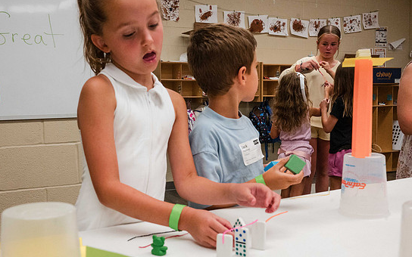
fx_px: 460
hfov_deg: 48.2
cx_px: 191
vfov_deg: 31.2
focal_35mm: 41
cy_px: 138
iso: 6400
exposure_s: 1/400
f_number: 10
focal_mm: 35
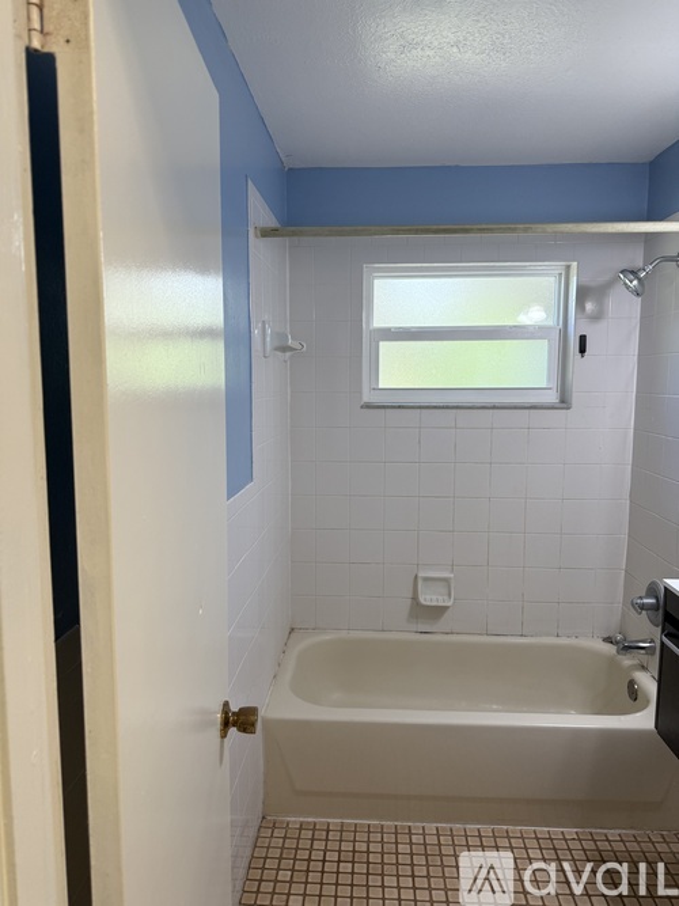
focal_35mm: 24
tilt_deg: -6.8
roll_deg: -0.5
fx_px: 628
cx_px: 340
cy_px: 453
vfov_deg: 71.6
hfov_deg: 56.8
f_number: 1.78
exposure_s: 1/159
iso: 125
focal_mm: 6.76
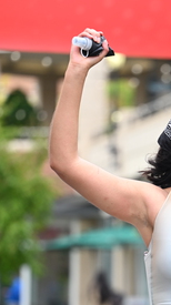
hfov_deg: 5.7
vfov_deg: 10.1
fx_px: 1715
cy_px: 243
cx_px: 184
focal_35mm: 212
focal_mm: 101
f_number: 2.8
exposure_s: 1/1600
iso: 640
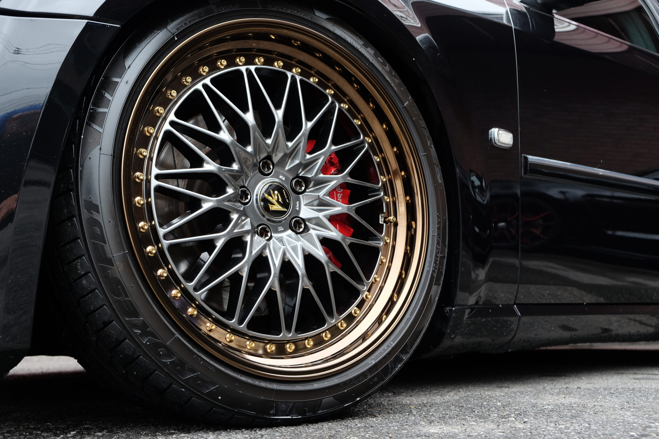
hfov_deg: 43.6
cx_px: 330
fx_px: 824
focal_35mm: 45
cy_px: 220
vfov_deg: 29.9
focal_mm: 30.2
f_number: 5
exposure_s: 1/125
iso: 400
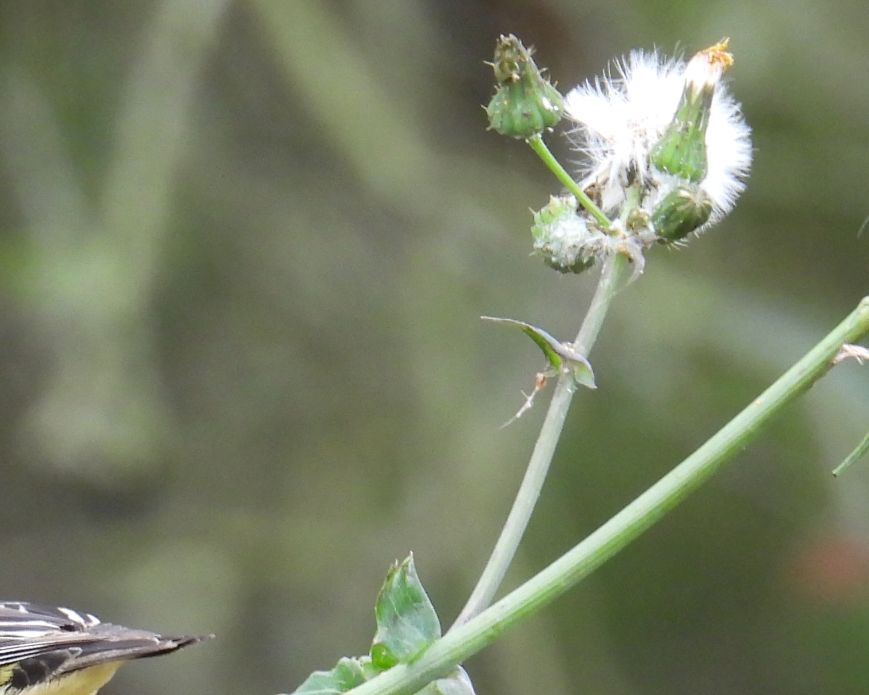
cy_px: 859
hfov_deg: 0.7
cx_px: -140
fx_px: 76011
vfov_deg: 0.5
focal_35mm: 2956
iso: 400
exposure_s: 1/160
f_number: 5.6
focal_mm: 178
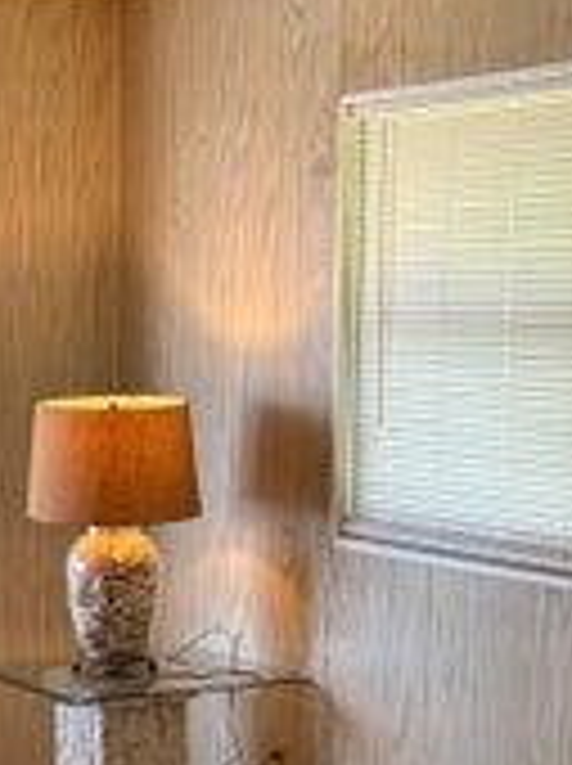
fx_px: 2165
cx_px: -41
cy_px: 666
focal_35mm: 98
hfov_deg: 14.7
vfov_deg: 19.7
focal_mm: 5.96
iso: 125
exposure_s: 1/120
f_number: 1.6
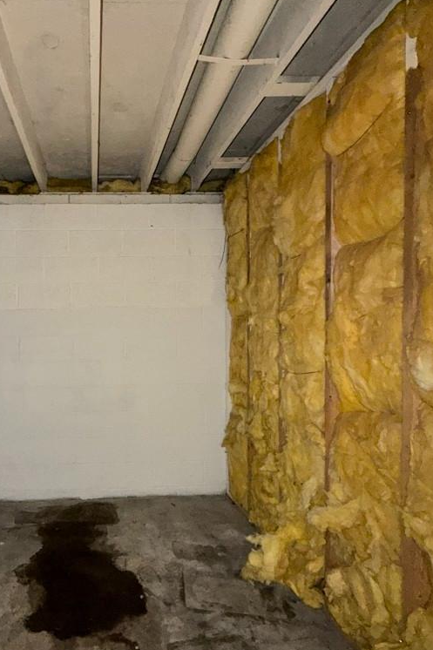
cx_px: 106
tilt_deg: -2.3
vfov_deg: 83.9
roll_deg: +0.1
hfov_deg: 58.6
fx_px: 361
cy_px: 342
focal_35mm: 20
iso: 320
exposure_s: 1/30
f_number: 2.2
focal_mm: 2.22
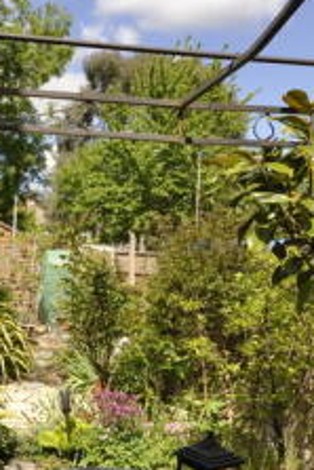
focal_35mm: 44
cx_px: 19
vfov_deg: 44.1
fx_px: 575
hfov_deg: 29.1
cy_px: 293
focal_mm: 10
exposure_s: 1/250
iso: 200
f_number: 8
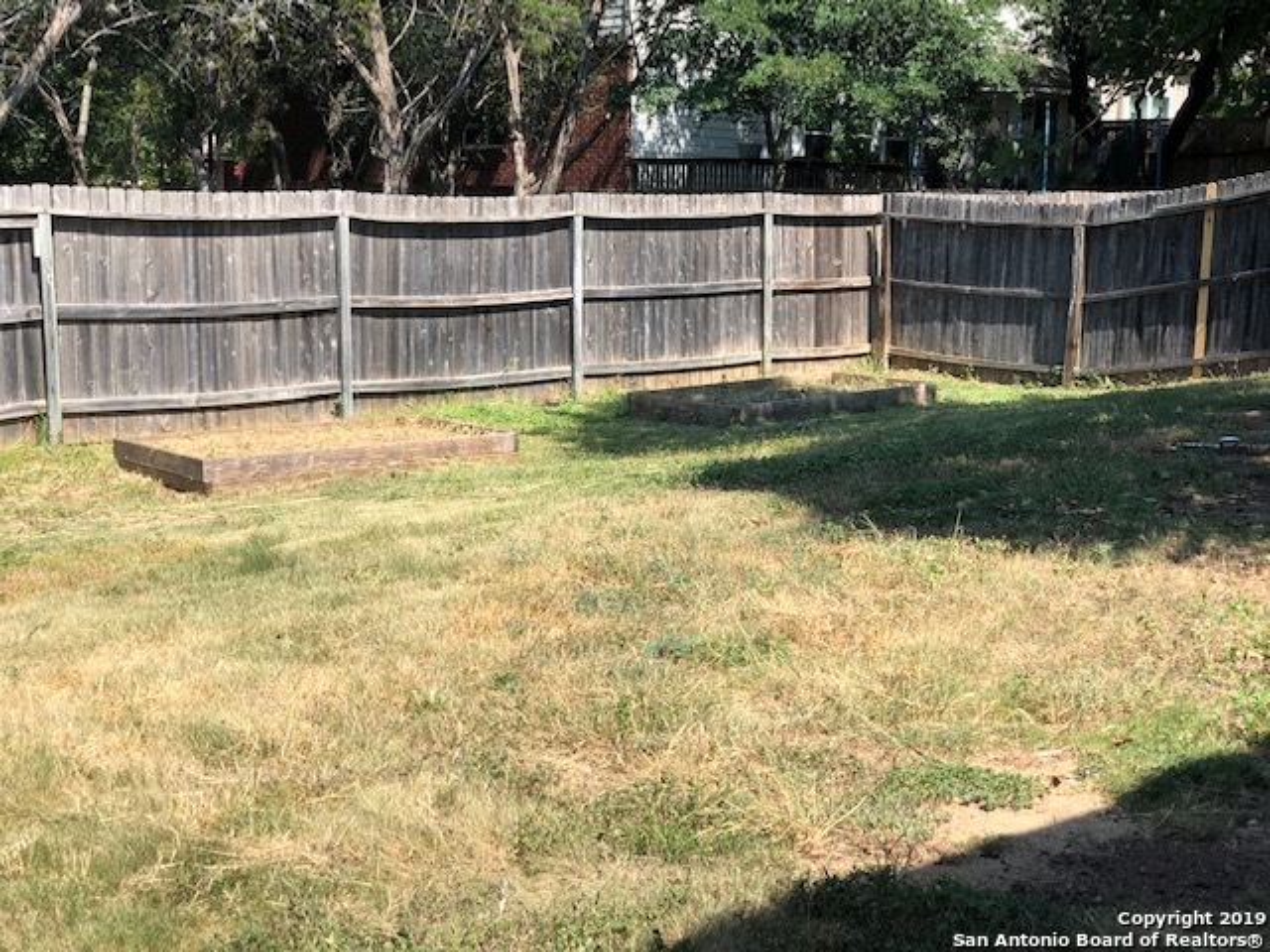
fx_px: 1908
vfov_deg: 28.0
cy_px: 476
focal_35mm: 52
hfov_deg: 36.8
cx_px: 635
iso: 16
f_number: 2.4
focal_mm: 6
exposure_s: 1/640
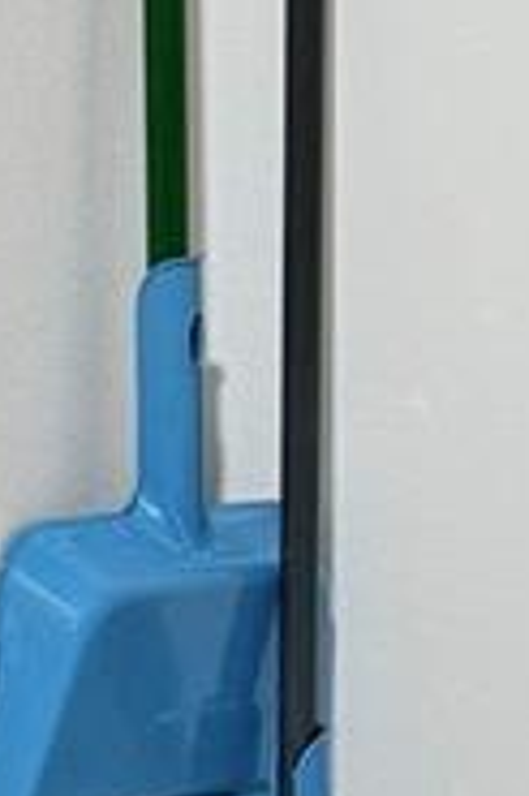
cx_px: 361
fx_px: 3577
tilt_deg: -15.4
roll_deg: -2.0
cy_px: 366
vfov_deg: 12.7
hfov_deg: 8.5
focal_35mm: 162
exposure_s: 1/60
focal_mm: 6.76
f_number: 1.78
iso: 200
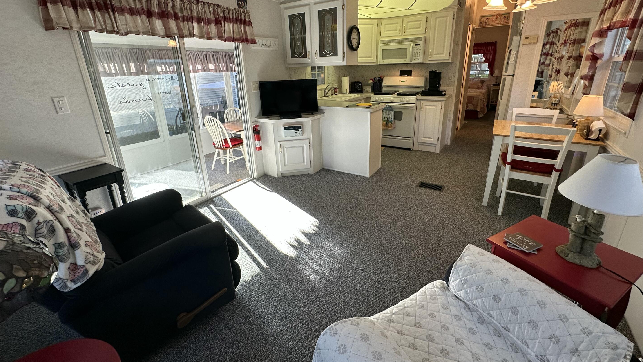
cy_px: 154
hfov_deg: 99.4
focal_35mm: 16
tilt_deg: -18.7
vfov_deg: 66.7
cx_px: 321
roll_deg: +1.6
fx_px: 273
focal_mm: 2.22
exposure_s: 1/120
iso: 125
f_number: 2.2
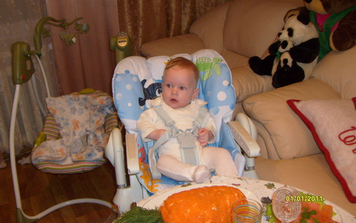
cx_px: 176
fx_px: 369
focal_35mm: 38
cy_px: 90
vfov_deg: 33.5
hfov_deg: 51.5
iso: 100
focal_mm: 5.8
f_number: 2.8
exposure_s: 1/45
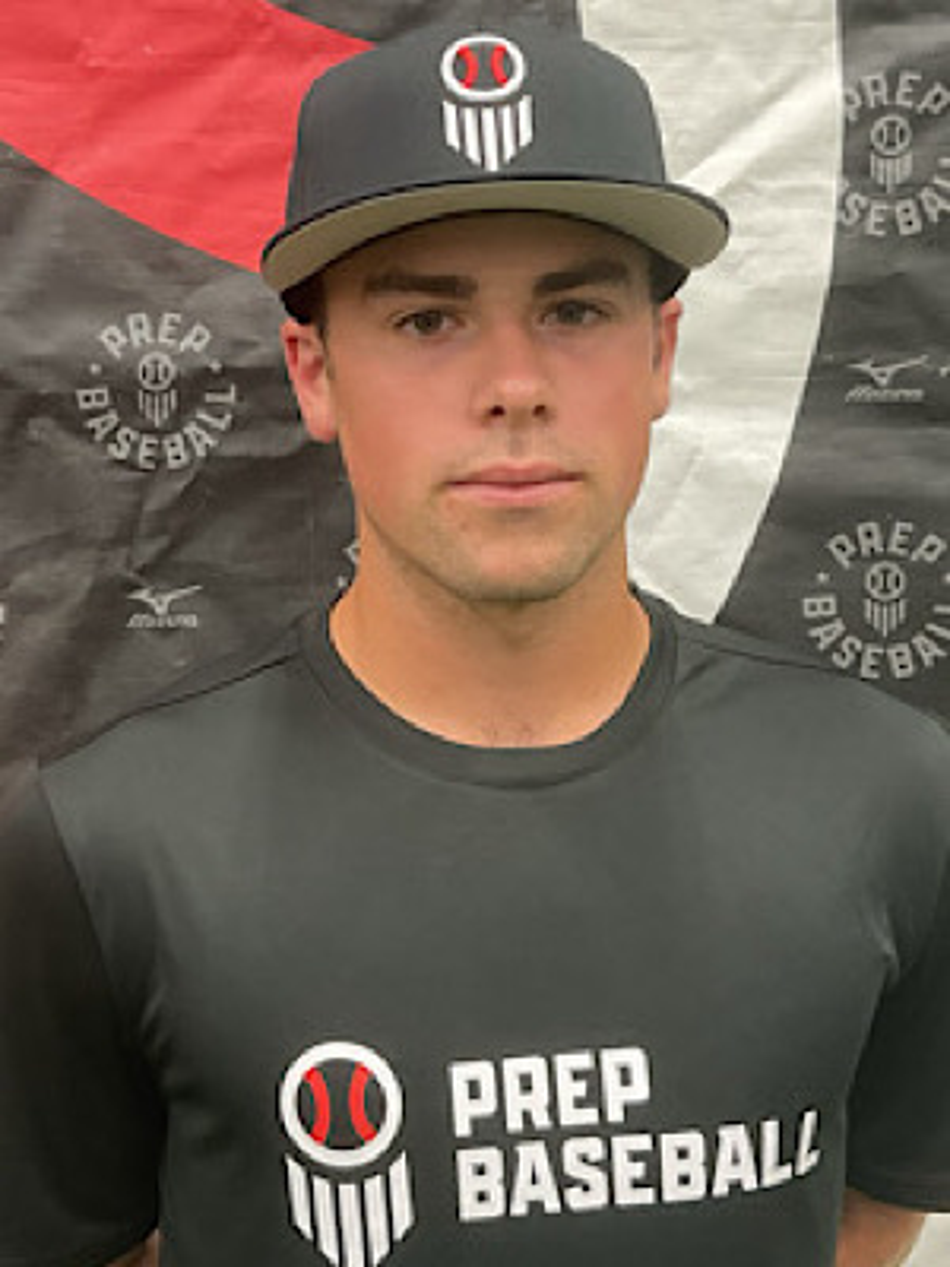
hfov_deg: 48.2
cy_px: 634
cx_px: 475
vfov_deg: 61.7
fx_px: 1061
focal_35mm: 29
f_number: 1.8
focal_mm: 3
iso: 80
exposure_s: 1/60
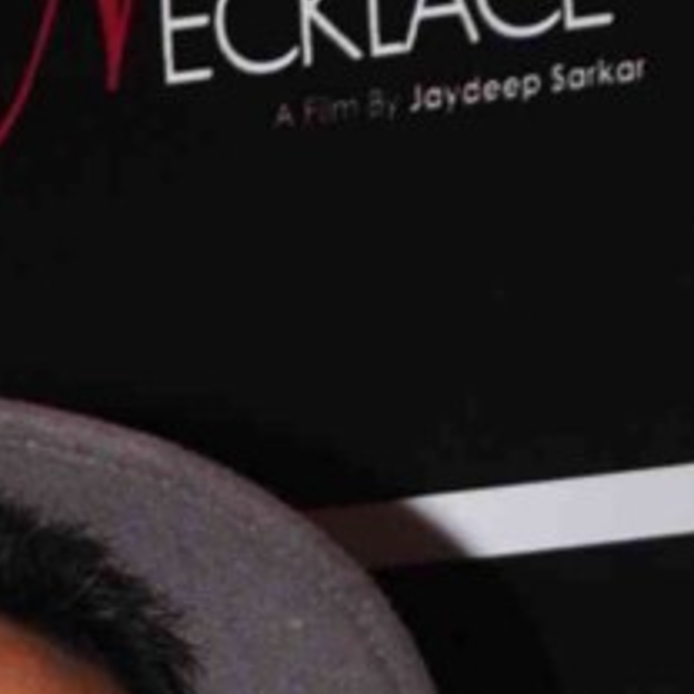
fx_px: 10009
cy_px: 2613
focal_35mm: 441
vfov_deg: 3.8
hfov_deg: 4.0
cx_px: 35
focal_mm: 45
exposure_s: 1/160
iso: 400
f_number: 6.3
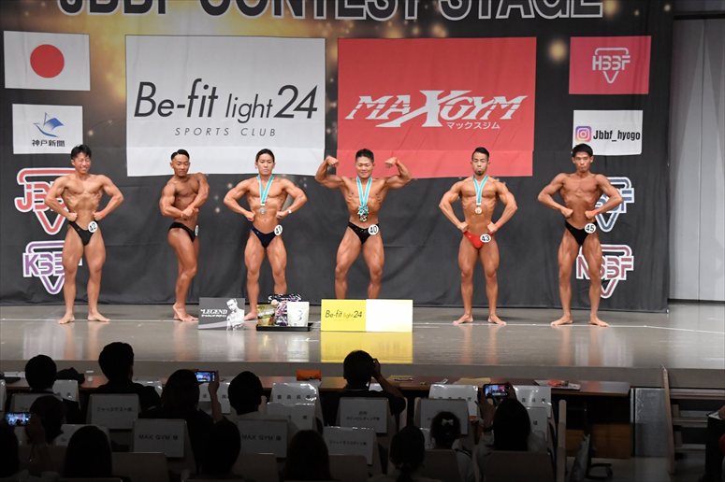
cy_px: 241
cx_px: 362
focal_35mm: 93
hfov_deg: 21.9
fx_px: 1872
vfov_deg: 14.7
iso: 6400
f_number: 5.6
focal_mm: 62
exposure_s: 1/400
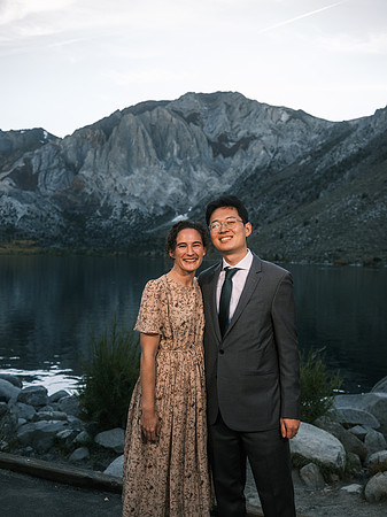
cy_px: 258
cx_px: 194
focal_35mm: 33
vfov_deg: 55.4
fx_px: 492
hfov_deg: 42.9
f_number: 4.5
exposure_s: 1/125
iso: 400
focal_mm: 41.8
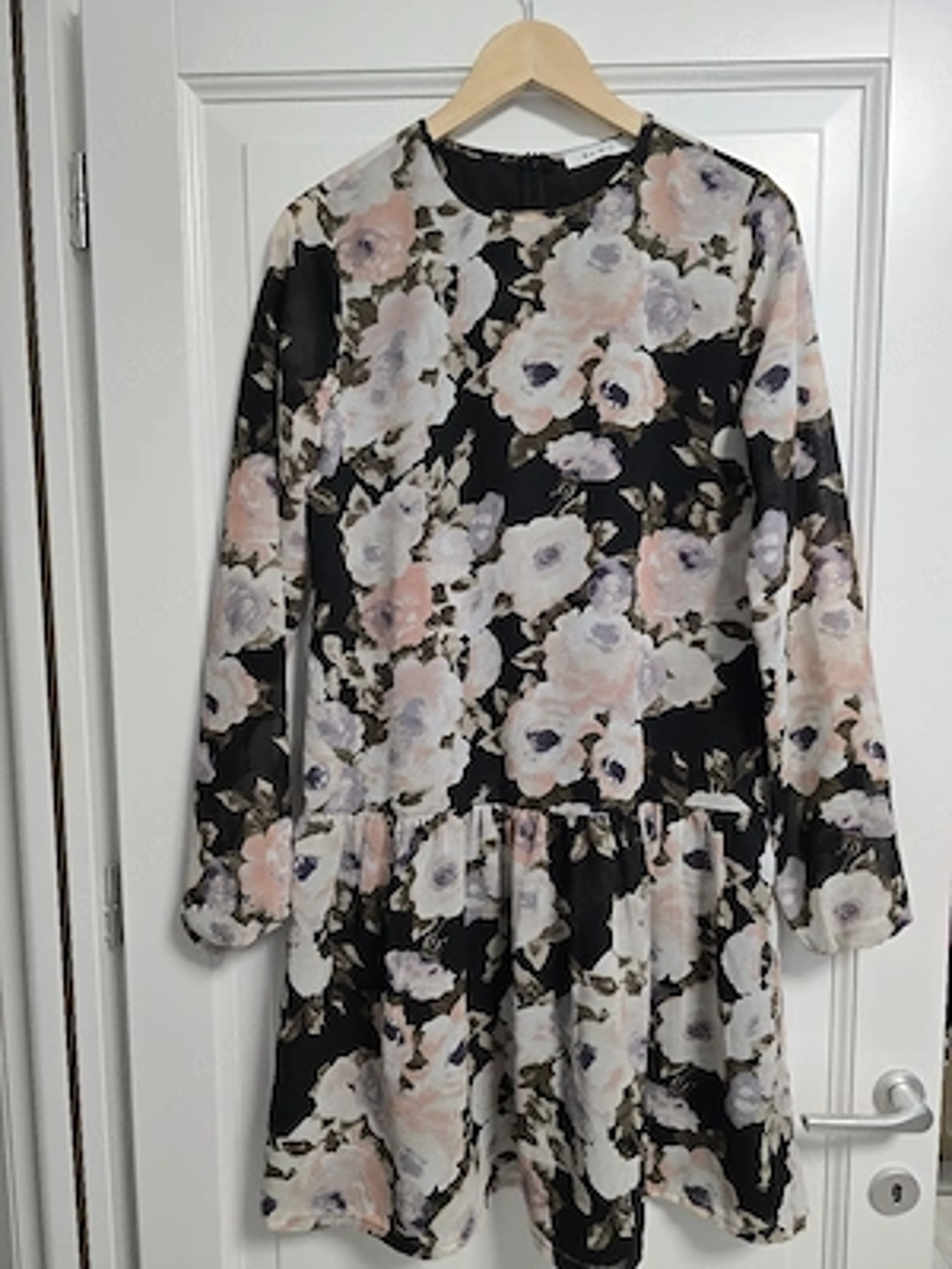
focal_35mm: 23
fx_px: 843
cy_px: 634
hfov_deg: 58.9
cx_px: 476
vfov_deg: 73.9
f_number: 1.7
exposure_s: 1/120
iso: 640
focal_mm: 6.3
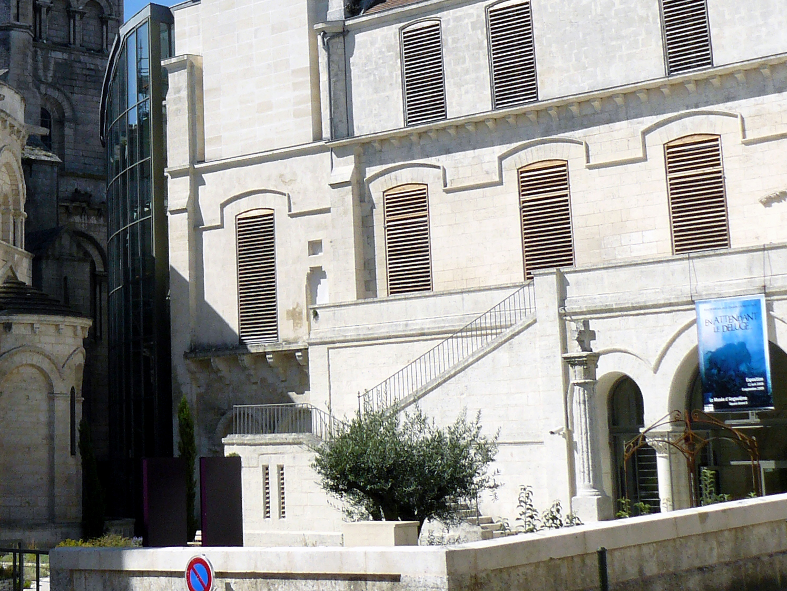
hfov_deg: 25.7
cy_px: 24
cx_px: 120
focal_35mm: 74
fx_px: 1683
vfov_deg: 19.4
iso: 100
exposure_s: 1/400
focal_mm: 6
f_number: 6.3
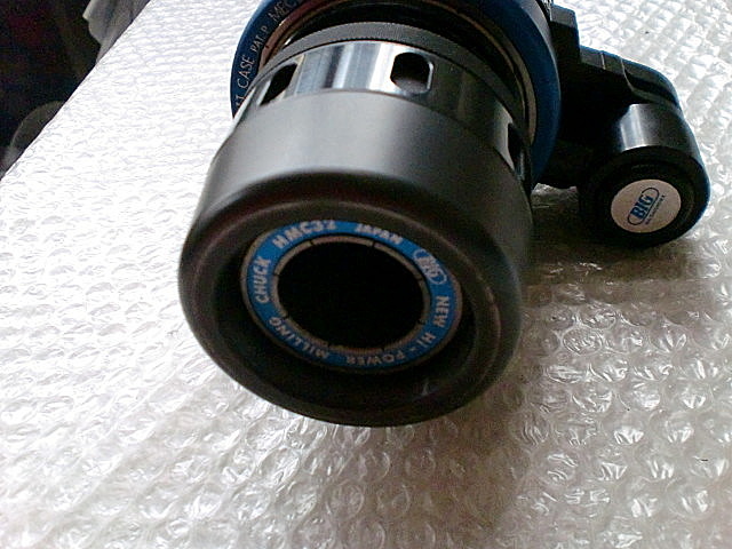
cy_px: 274
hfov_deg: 52.6
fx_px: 740
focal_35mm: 35
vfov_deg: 40.7
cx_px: 366
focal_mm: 6.3
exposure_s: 1/60
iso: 640
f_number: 3.1
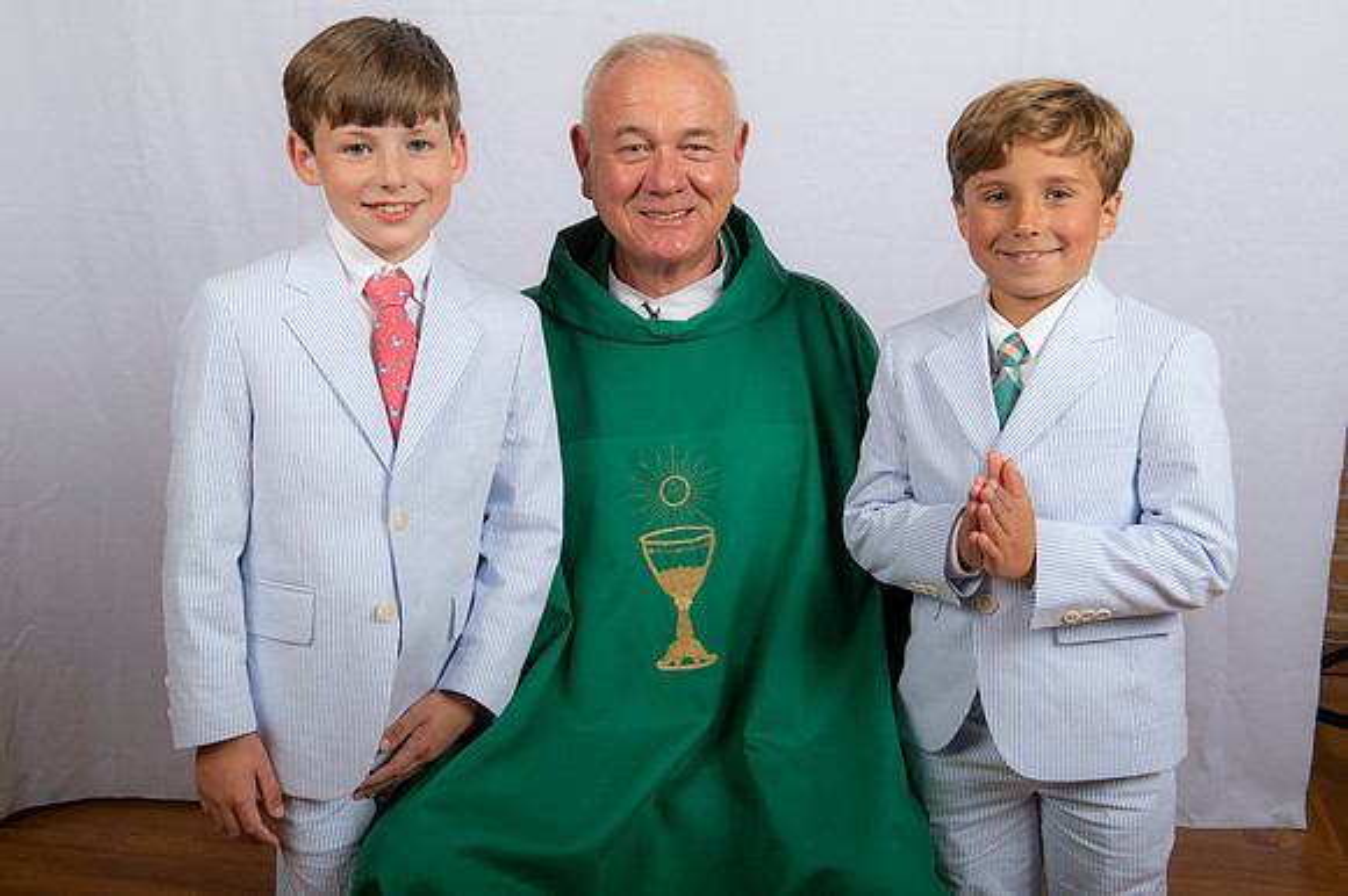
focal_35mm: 45
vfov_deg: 29.8
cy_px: 448
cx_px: 674
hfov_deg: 43.6
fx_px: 1684
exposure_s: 1/200
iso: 320
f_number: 8
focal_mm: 45
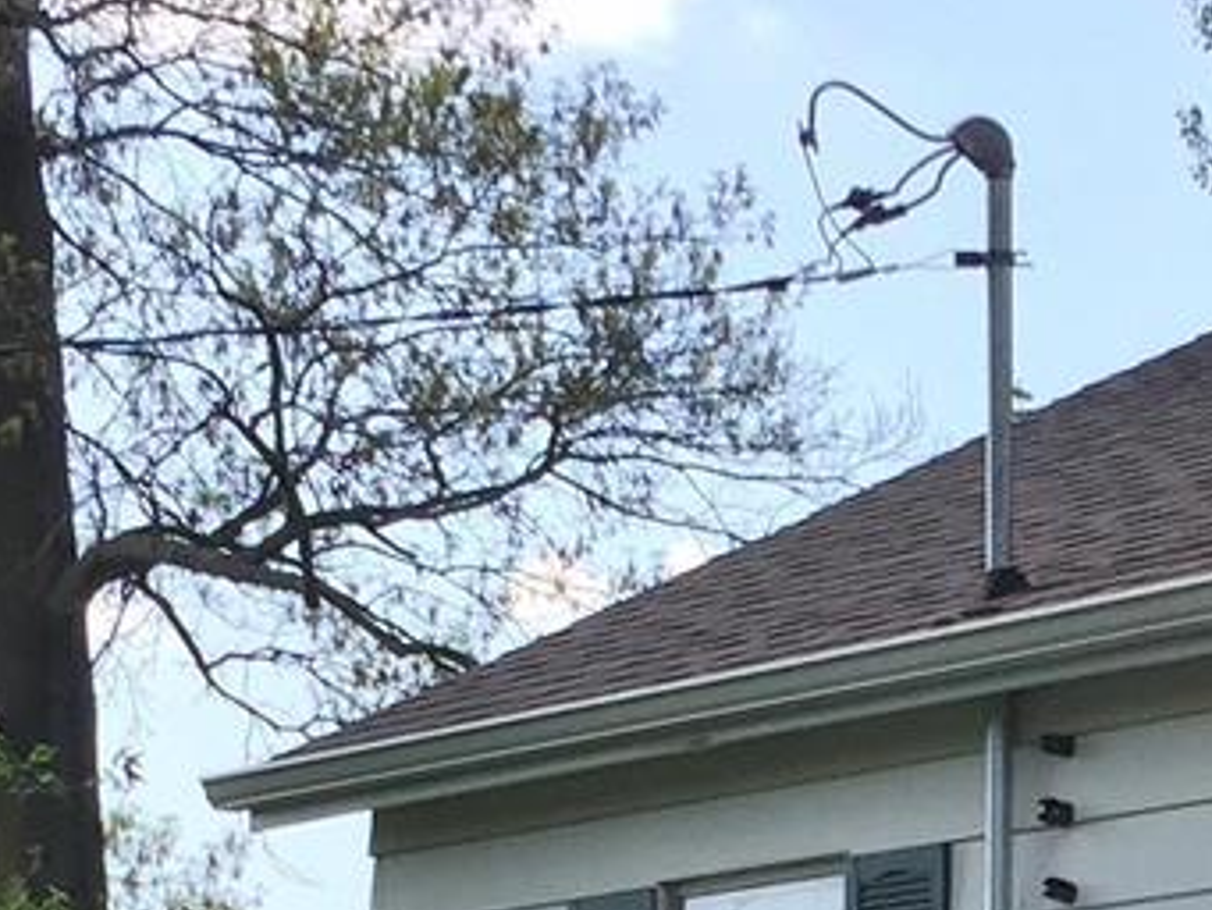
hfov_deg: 14.2
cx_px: 1344
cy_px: 1703
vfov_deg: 10.2
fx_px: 4763
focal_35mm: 136
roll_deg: -0.9
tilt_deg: -2.1
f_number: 2.2
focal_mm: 4.15
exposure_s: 1/775
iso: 32
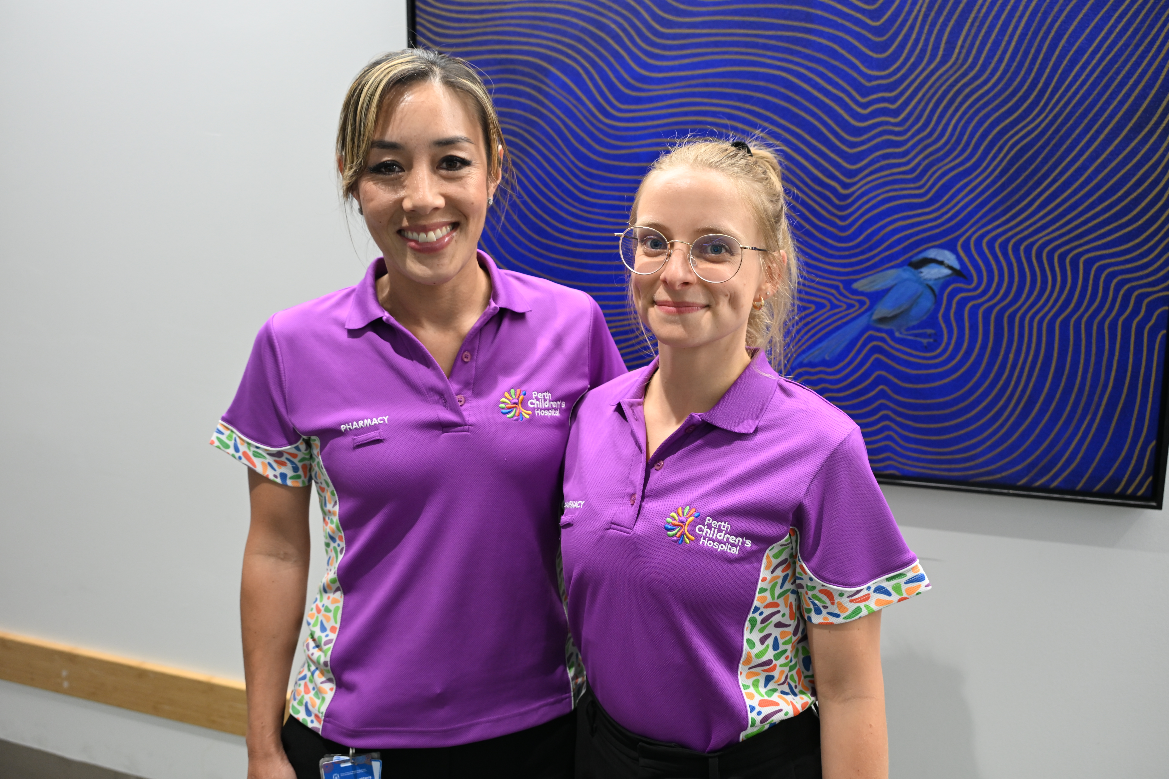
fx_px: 1007
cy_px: 390
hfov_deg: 60.3
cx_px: 584
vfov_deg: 42.3
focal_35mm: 31
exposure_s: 1/60
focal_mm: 31
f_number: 4.5
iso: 1100
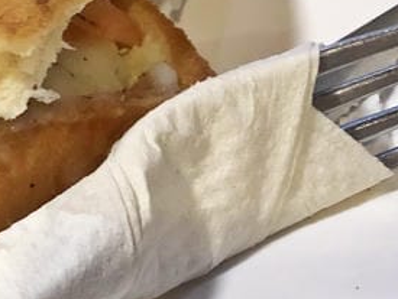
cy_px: 168
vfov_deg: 12.2
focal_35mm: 122
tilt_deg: -43.5
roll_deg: +5.8
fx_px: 1405
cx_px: -111
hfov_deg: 15.4
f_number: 1.8
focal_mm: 3.99
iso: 100
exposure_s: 1/7
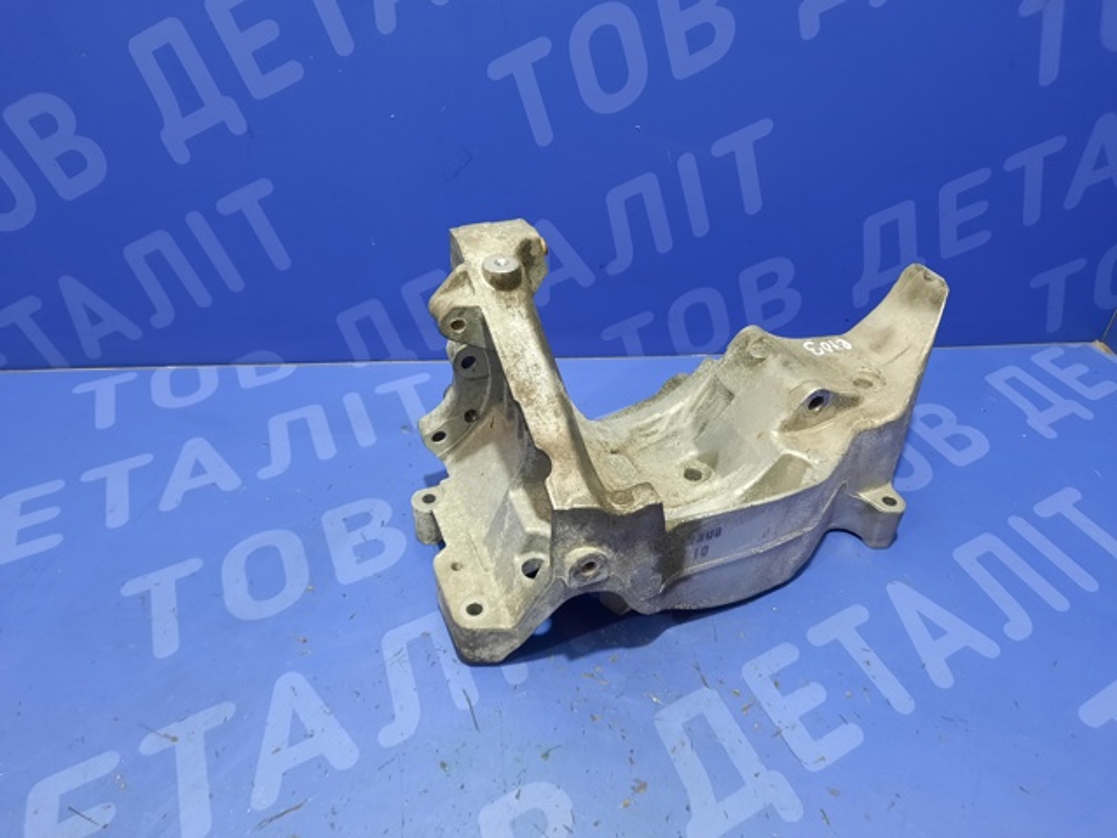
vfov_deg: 54.9
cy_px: 419
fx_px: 807
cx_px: 558
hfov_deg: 69.4
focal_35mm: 25
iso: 320
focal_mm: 4.6
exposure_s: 1/25
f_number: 2
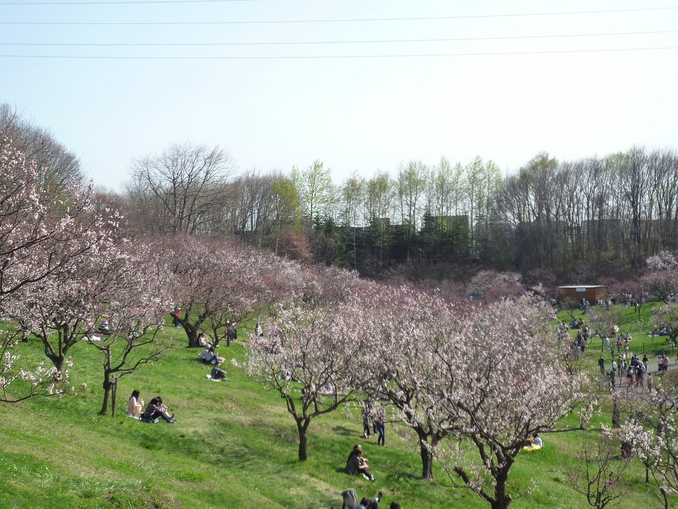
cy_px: 254
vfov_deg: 24.8
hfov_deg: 32.7
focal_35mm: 59
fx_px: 1156
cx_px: 339
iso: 125
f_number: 4.7
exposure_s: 1/320
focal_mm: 10.4
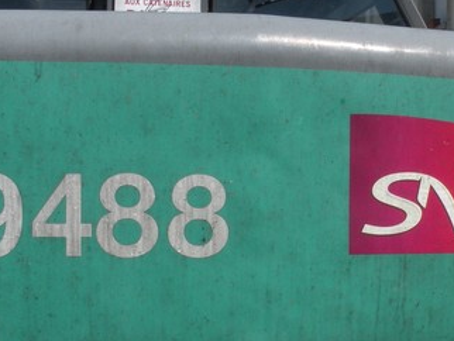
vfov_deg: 21.9
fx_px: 879
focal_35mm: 67
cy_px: 225
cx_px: 312
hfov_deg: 28.7
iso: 64
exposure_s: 1/246
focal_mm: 4.7
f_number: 7.1
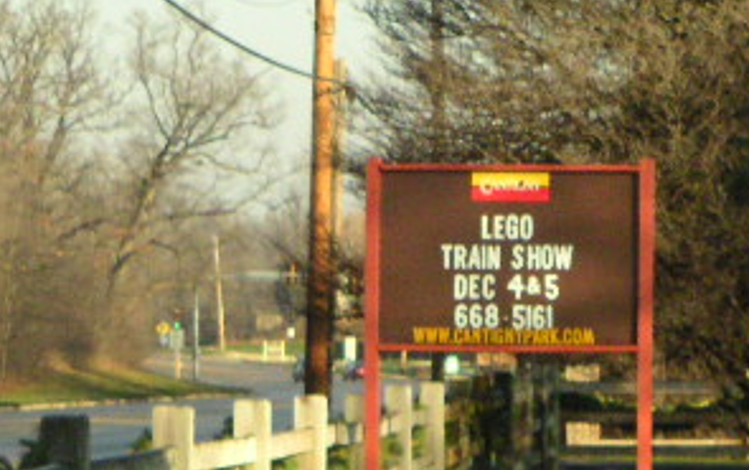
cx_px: 480
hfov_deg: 8.2
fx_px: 5210
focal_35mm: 255
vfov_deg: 5.2
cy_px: 277
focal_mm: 14.4
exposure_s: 1/350
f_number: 8
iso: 400
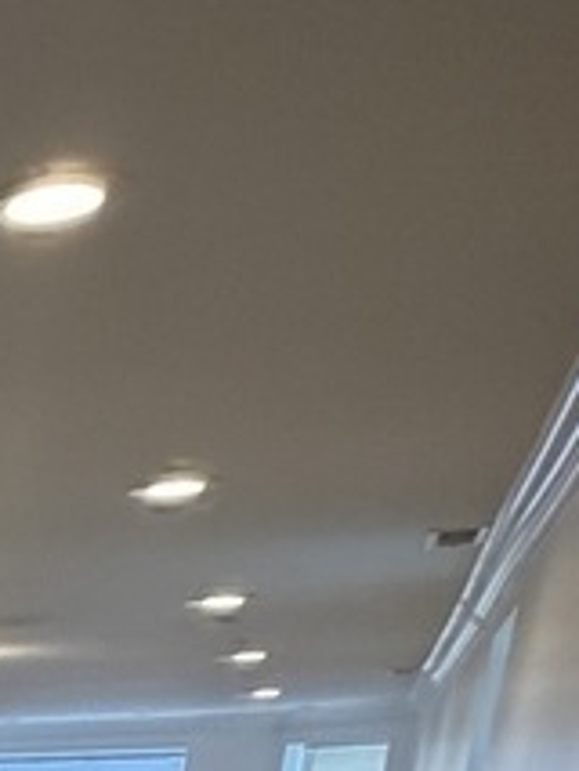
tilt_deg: -16.8
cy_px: 1379
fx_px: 1582
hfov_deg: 15.1
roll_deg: +0.4
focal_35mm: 71
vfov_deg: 20.1
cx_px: -695
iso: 250
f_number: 2.2
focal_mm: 2.22
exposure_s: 1/120
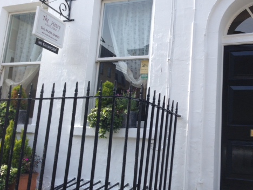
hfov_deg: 41.8
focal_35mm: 45
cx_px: 156
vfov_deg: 32.2
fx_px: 329
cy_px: 90
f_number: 2.4
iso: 50
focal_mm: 4.12
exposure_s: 1/559
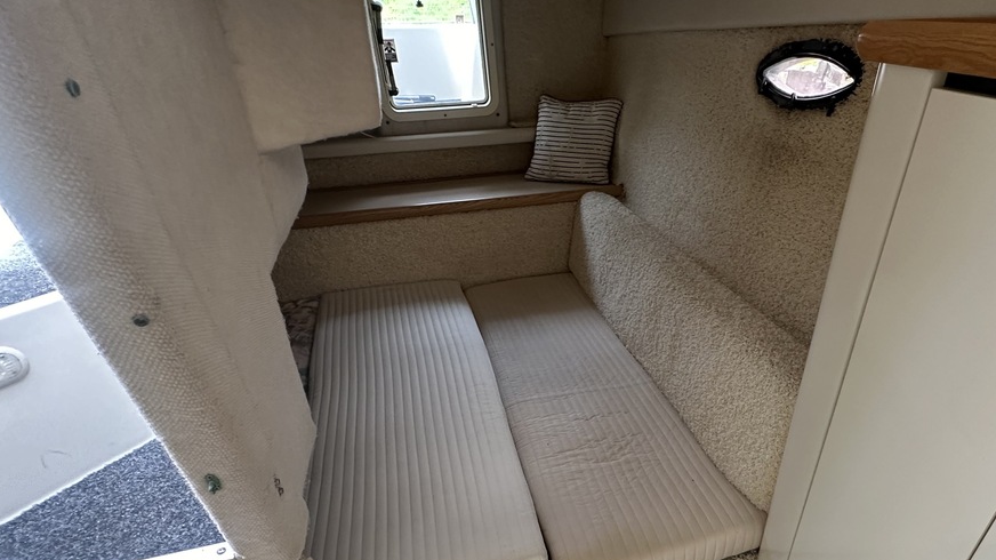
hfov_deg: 83.1
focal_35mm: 21
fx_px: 554
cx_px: 585
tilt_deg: -37.5
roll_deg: -0.8
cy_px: 415
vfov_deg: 51.4
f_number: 2.2
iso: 320
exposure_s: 1/94
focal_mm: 2.22
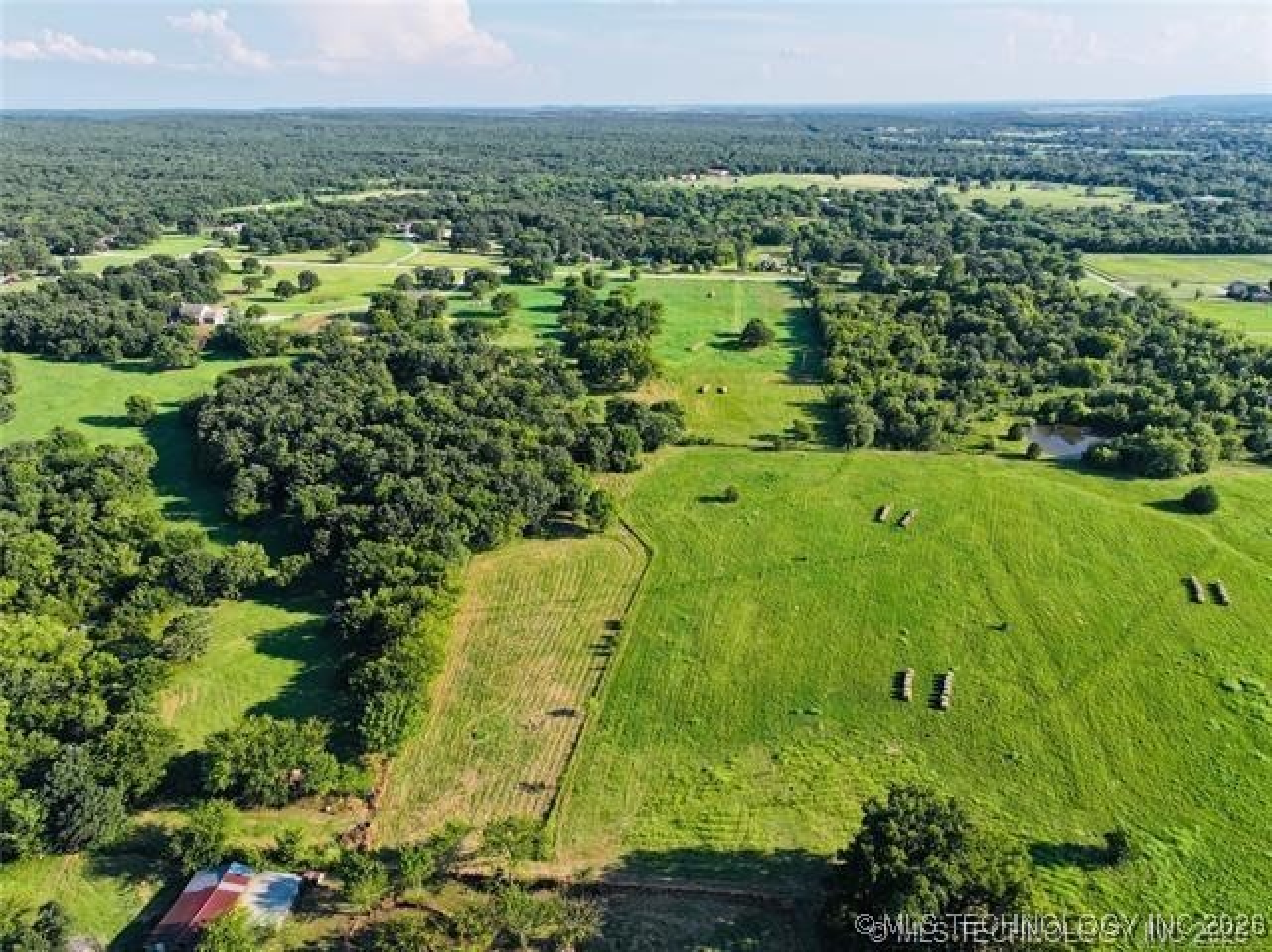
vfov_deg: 56.8
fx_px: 881
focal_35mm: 24
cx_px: 636
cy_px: 476
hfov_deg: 71.6
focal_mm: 12.29
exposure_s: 1/1000
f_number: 2.8
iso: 120
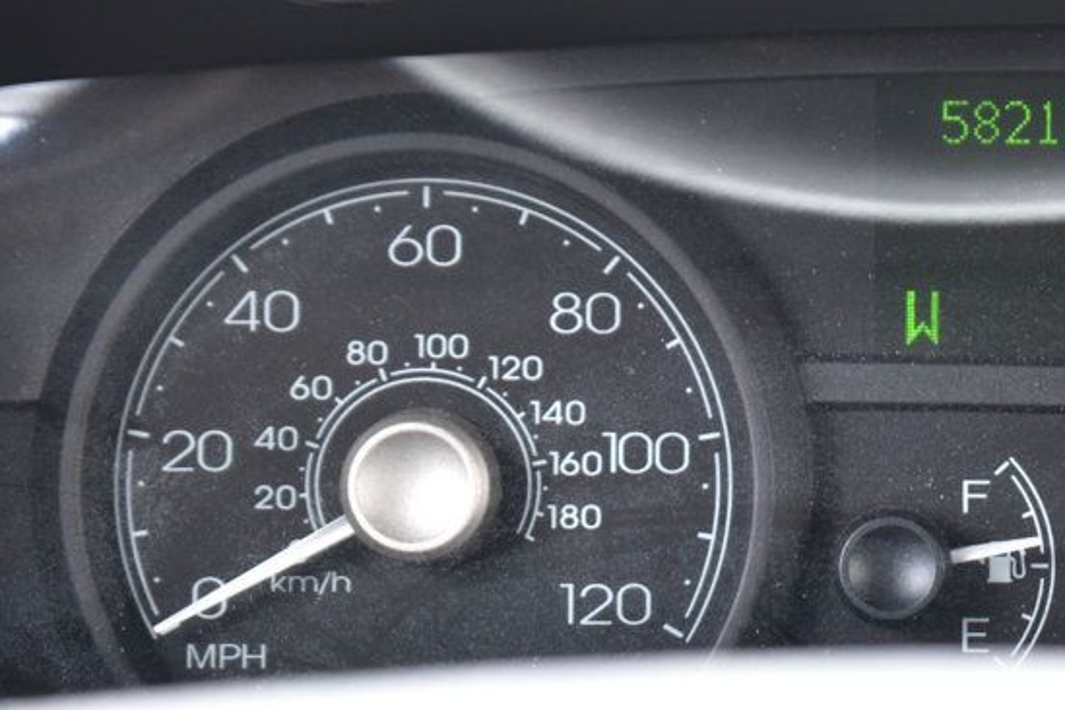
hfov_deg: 13.2
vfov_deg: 8.9
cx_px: 960
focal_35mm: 154
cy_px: 180
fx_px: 4553
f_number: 6.3
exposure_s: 1/20
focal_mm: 55
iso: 400
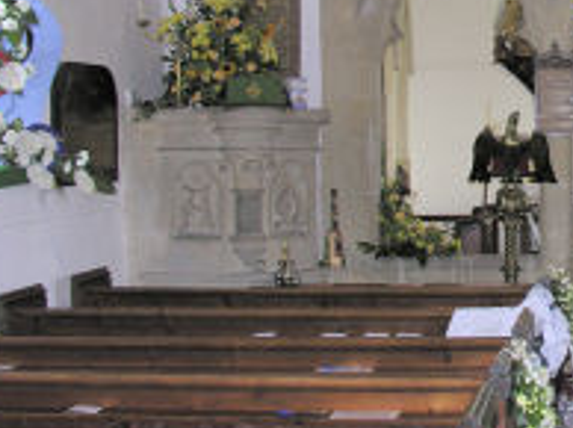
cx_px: 635
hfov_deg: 22.2
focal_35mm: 83
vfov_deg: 17.6
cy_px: 84
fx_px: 1372
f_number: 2.8
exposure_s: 1/60.1
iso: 114
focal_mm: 8.9
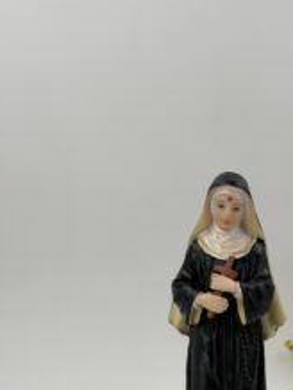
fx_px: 991
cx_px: 234
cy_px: 267
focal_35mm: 88
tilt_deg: -10.8
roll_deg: -0.8
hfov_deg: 16.7
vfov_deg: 22.1
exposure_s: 1/2273
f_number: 1.78
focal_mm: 6.76
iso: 64
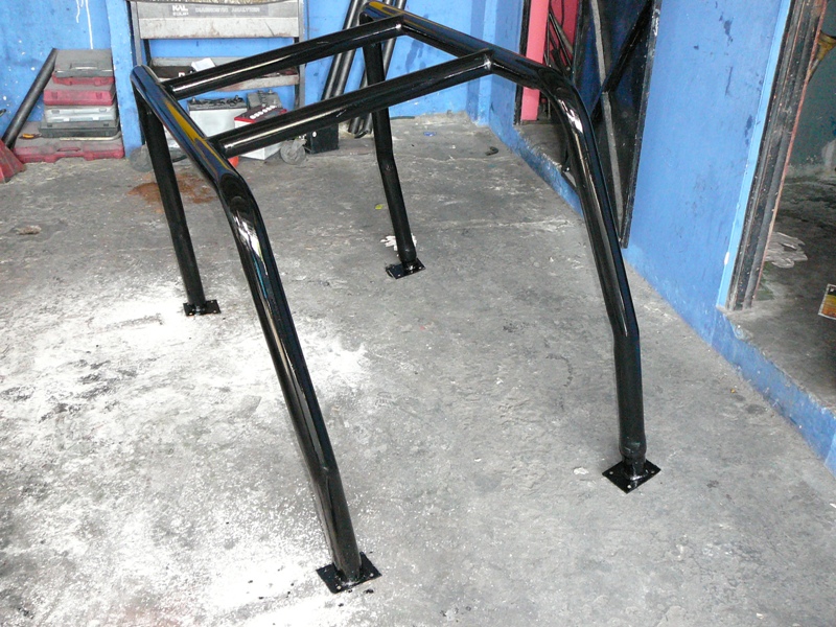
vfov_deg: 40.7
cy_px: 314
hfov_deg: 52.6
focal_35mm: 35
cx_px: 418
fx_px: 845
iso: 320
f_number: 2.8
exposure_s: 1/30
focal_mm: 5.2
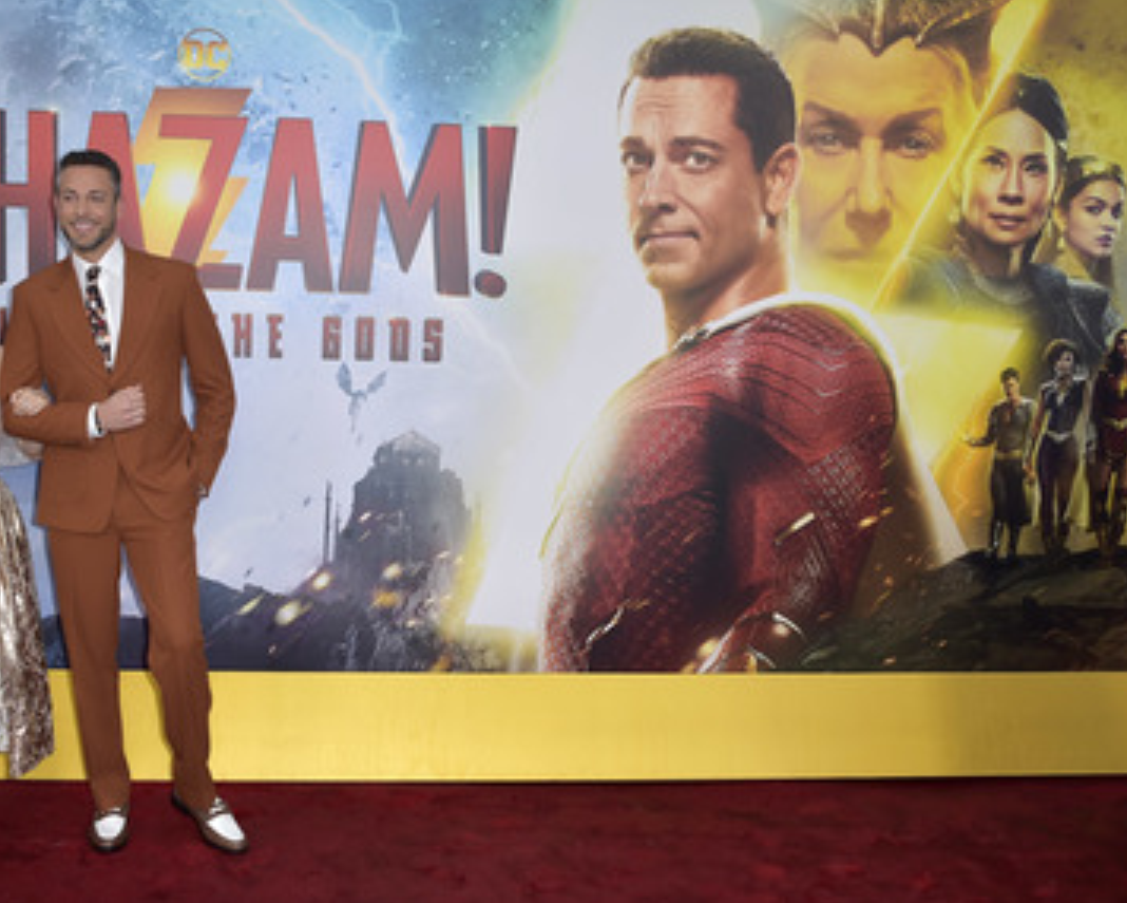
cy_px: 434
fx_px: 1268
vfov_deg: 39.2
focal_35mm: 38
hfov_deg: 47.6
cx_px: 443
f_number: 6.3
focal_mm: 32
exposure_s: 1/250
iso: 400
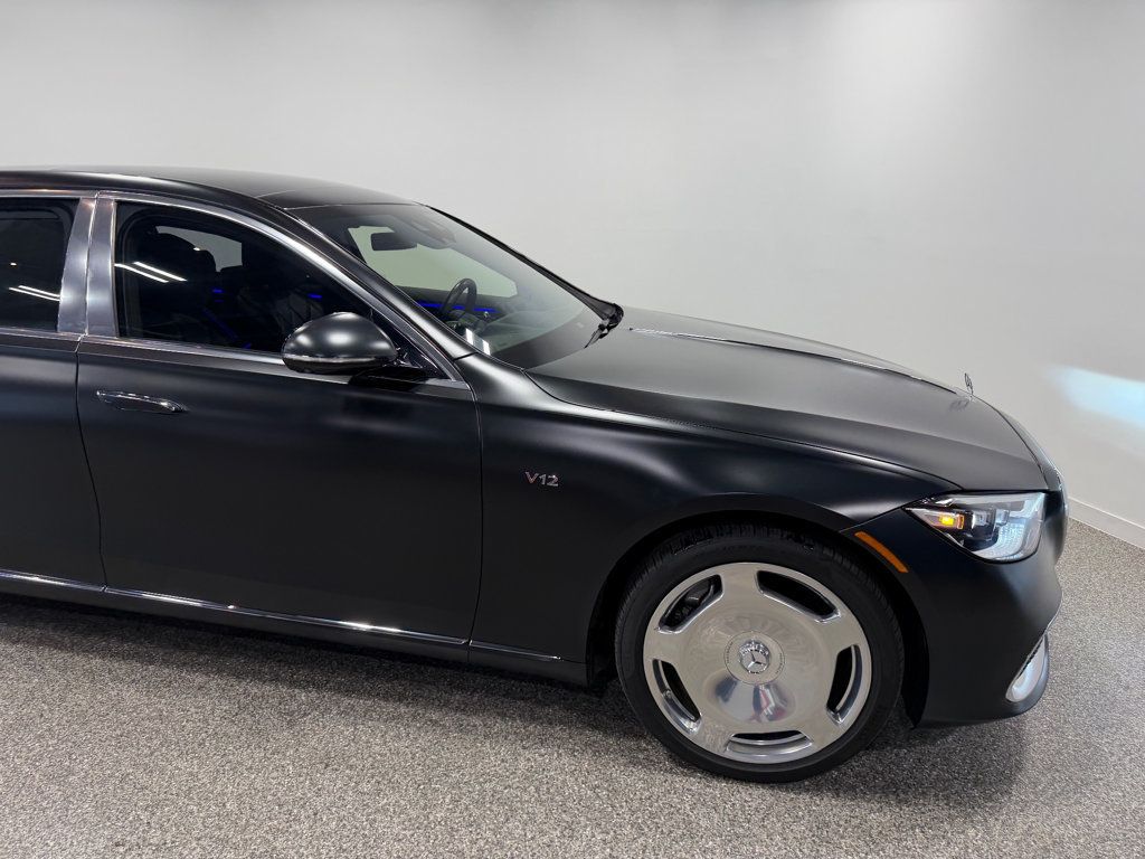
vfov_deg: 56.8
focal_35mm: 24
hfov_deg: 71.6
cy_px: 430
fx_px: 794
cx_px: 572
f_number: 1.78
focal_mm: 6.76
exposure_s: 1/171
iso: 64
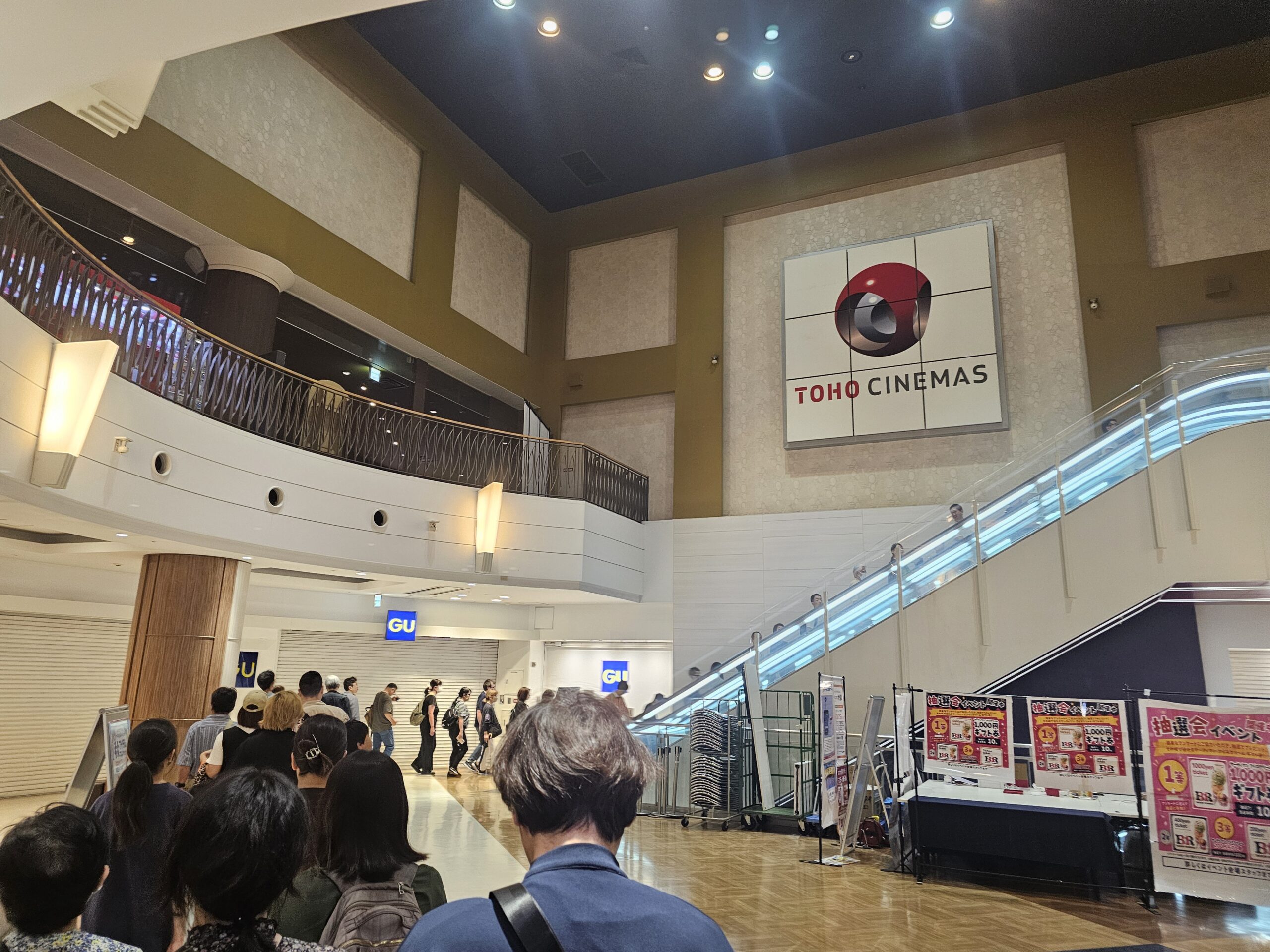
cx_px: 635
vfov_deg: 58.9
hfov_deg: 73.9
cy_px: 476
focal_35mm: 23
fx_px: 844
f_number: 1.7
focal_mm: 6.3
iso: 320
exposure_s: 1/100
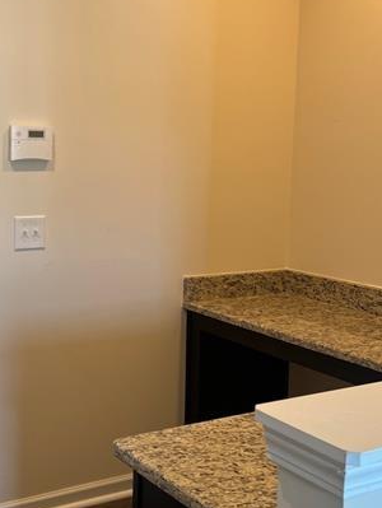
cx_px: 59
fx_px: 735
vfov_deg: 38.1
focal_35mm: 50
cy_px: 228
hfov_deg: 28.3
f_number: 1.5
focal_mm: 5.7
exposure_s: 1/60
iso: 80
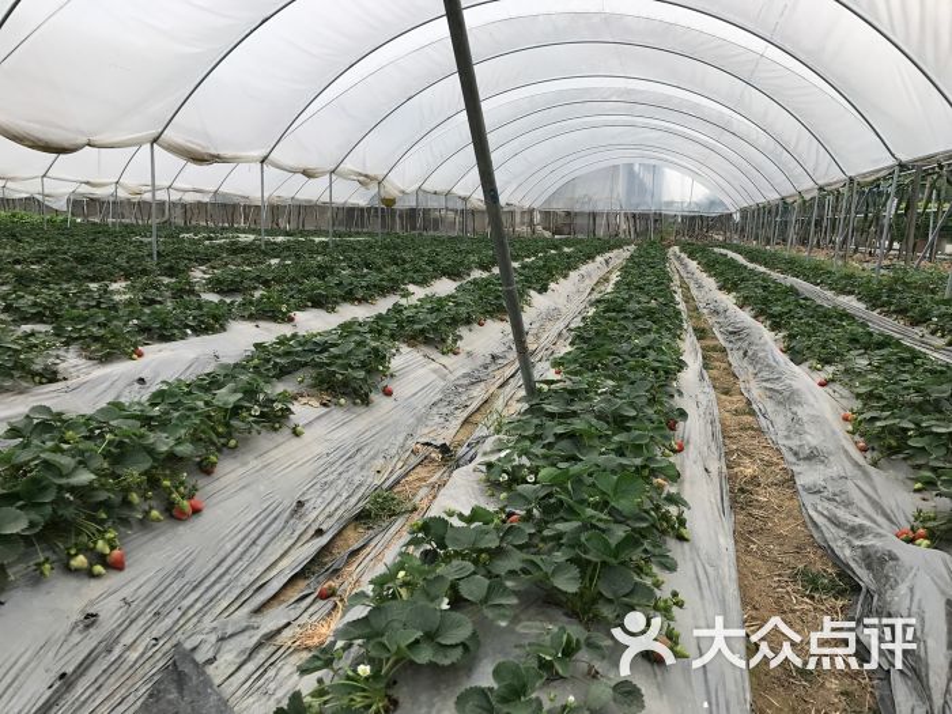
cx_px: 476
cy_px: 357
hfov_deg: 63.4
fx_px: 770
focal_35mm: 28
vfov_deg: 49.7
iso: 20
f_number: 1.8
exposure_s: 1/488
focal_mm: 3.99
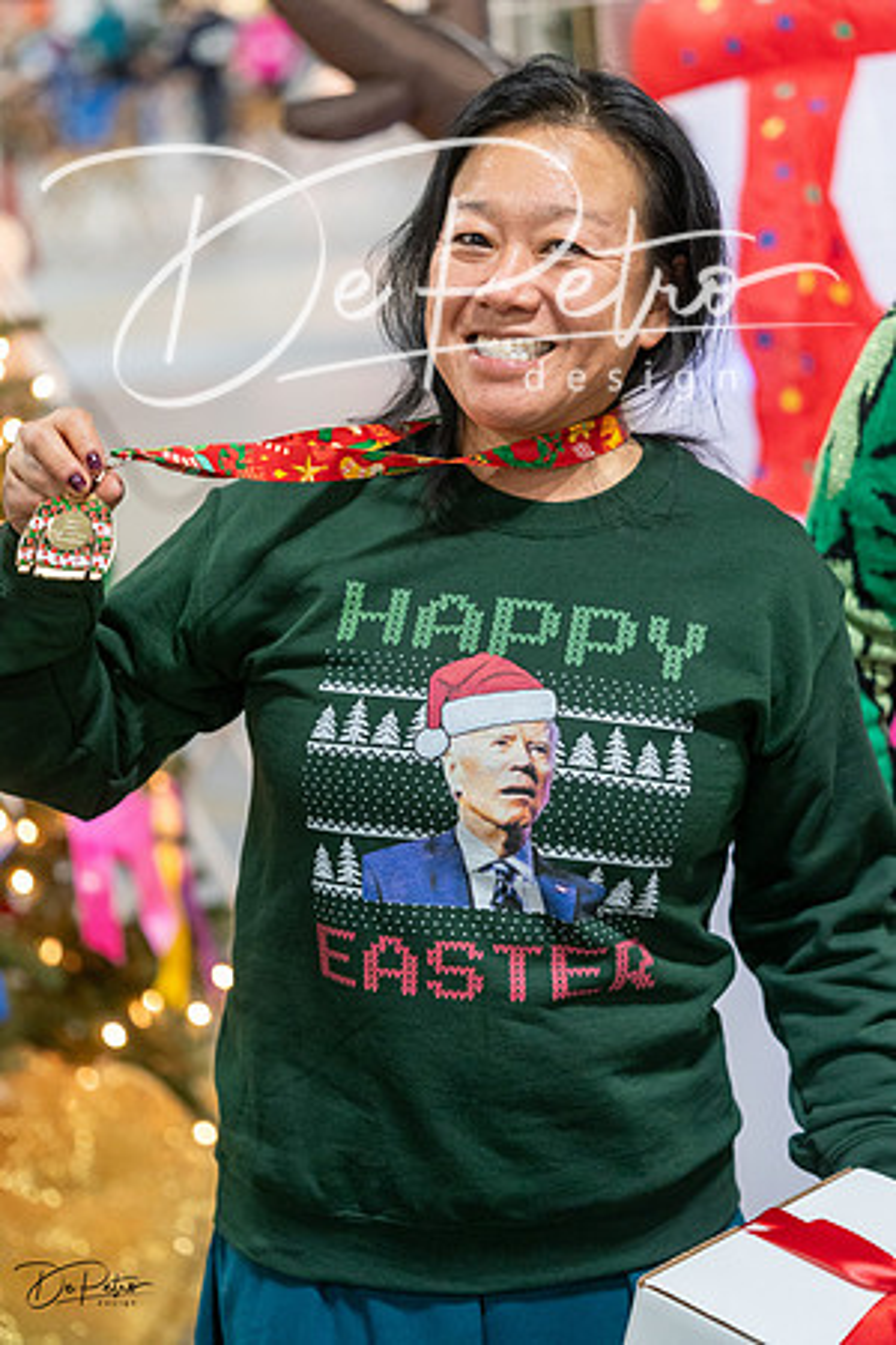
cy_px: 672
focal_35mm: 80
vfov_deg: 25.4
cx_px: 448
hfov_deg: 17.1
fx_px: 2986
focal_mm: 80
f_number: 2.8
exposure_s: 1/160
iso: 4000
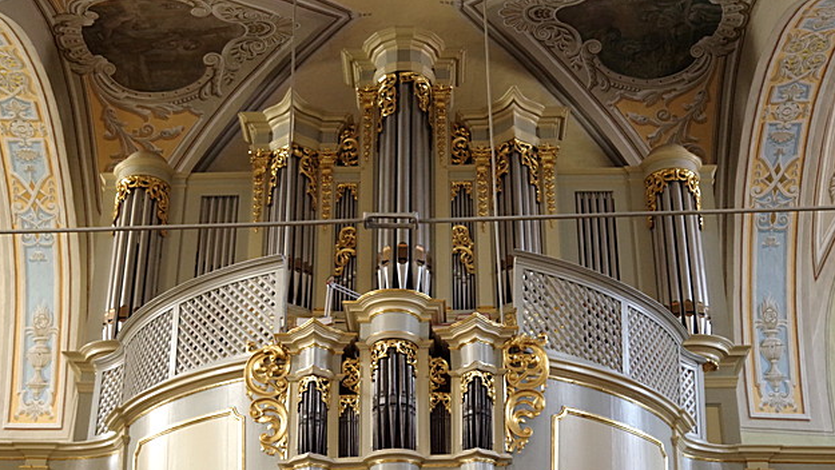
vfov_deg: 19.4
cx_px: 413
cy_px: 293
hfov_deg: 33.8
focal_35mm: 62
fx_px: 1373
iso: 3200
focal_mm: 37
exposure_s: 1/30
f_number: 4
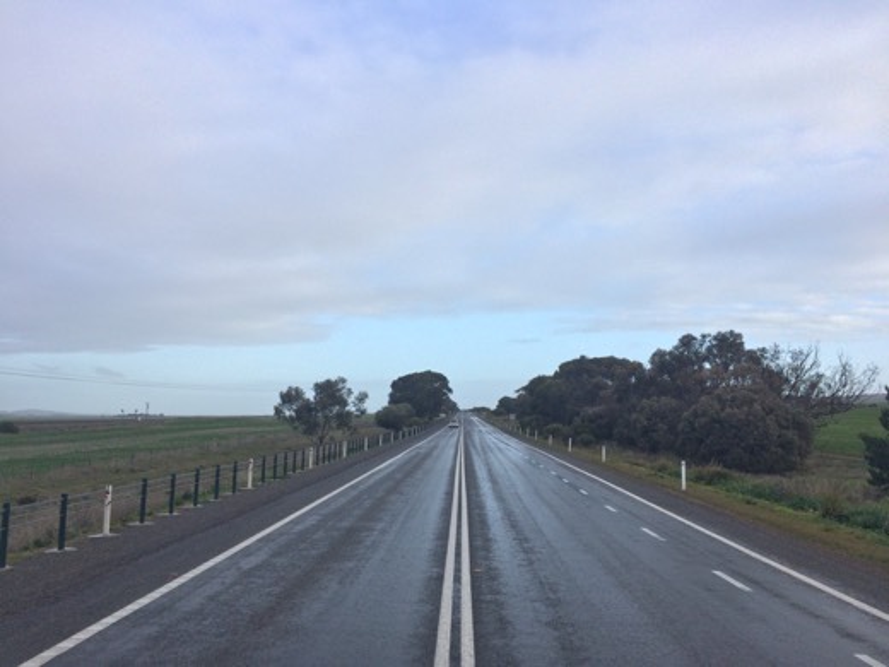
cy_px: 334
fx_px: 745
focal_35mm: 29
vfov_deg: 48.2
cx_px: 444
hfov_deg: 61.7
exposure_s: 1/789
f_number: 2.2
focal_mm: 4.15
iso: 32
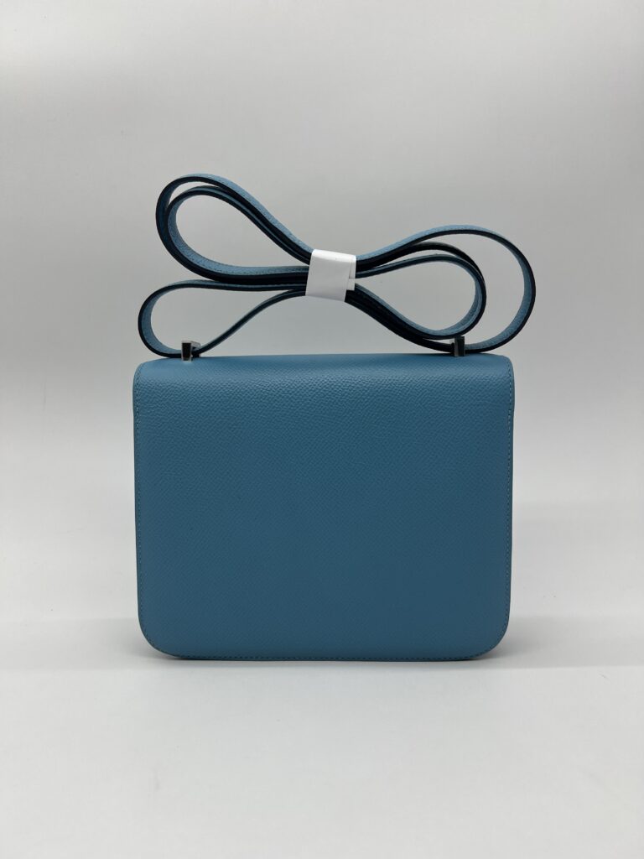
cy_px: 430
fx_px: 645
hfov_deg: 53.1
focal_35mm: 26
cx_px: 322
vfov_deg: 67.3
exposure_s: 1/294
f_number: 1.5
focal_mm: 5.7
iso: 50
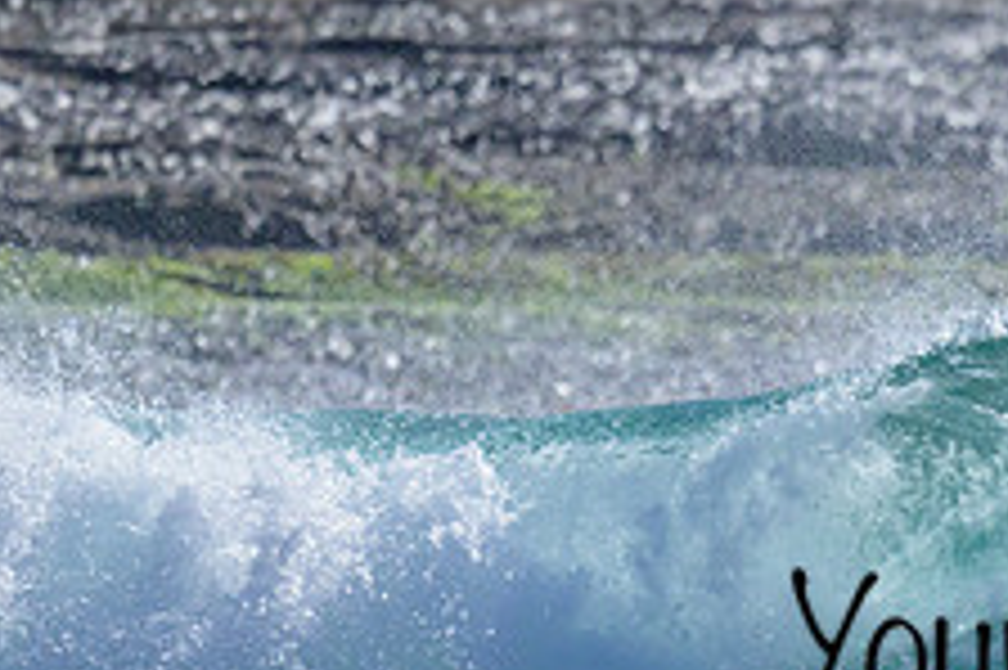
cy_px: 616
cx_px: 1738
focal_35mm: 2844
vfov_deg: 0.5
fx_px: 79571
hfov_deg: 0.7
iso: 2000
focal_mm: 800
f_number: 6.3
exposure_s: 1/2000
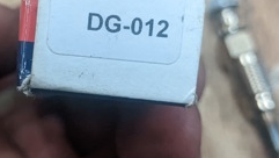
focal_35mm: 78
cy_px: 56
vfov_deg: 15.5
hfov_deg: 27.1
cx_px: 109
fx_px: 577
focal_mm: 4.44
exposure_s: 1/99.9
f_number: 1.8
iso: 1103
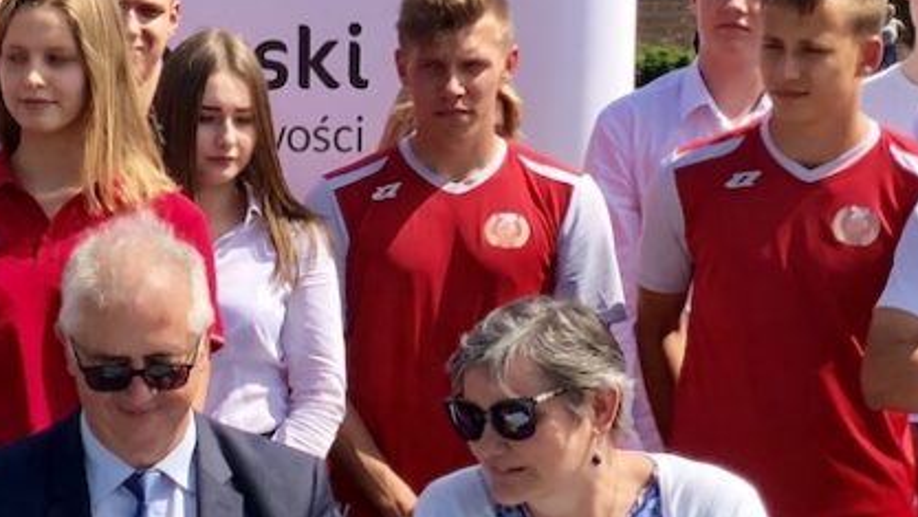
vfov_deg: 7.6
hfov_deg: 13.0
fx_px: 3872
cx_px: -324
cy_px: 535
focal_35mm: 159
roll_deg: +1.6
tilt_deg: -8.2
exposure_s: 1/827
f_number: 2.4
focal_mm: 6
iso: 16
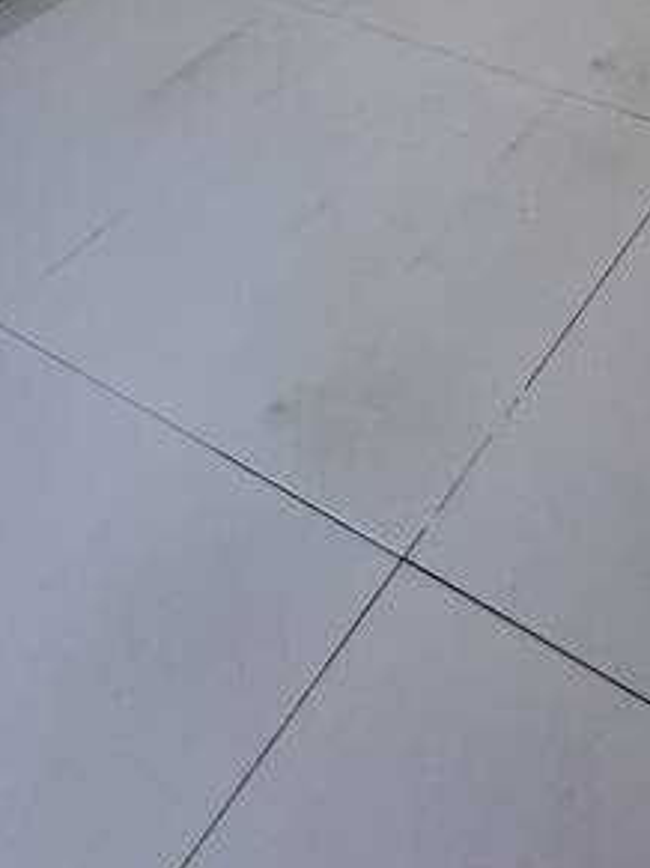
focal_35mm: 52
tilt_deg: -1.1
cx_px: 674
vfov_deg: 21.5
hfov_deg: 26.3
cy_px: -734
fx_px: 1303
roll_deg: +1.3
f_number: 2.2
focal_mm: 2.22
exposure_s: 1/99
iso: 80
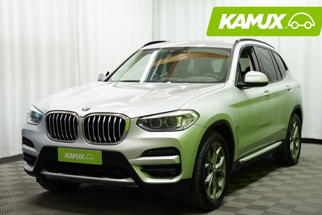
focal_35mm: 65
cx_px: 164
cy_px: 110
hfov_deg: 31.0
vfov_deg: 20.9
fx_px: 581
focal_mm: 61
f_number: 5
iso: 500
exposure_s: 1/20
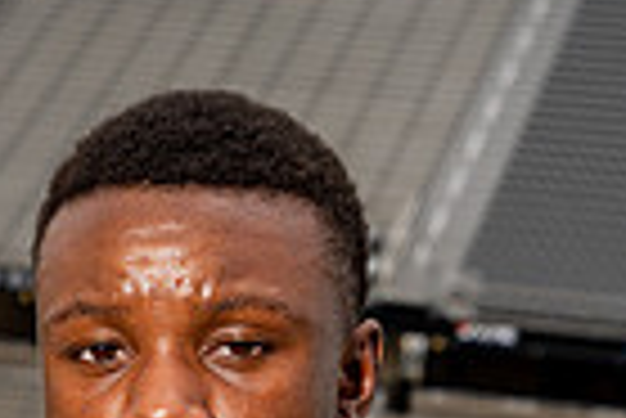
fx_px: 3046
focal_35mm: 175
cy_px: 944
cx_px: 144
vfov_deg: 7.4
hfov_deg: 11.7
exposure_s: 1/250
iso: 100
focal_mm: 54
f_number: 6.3
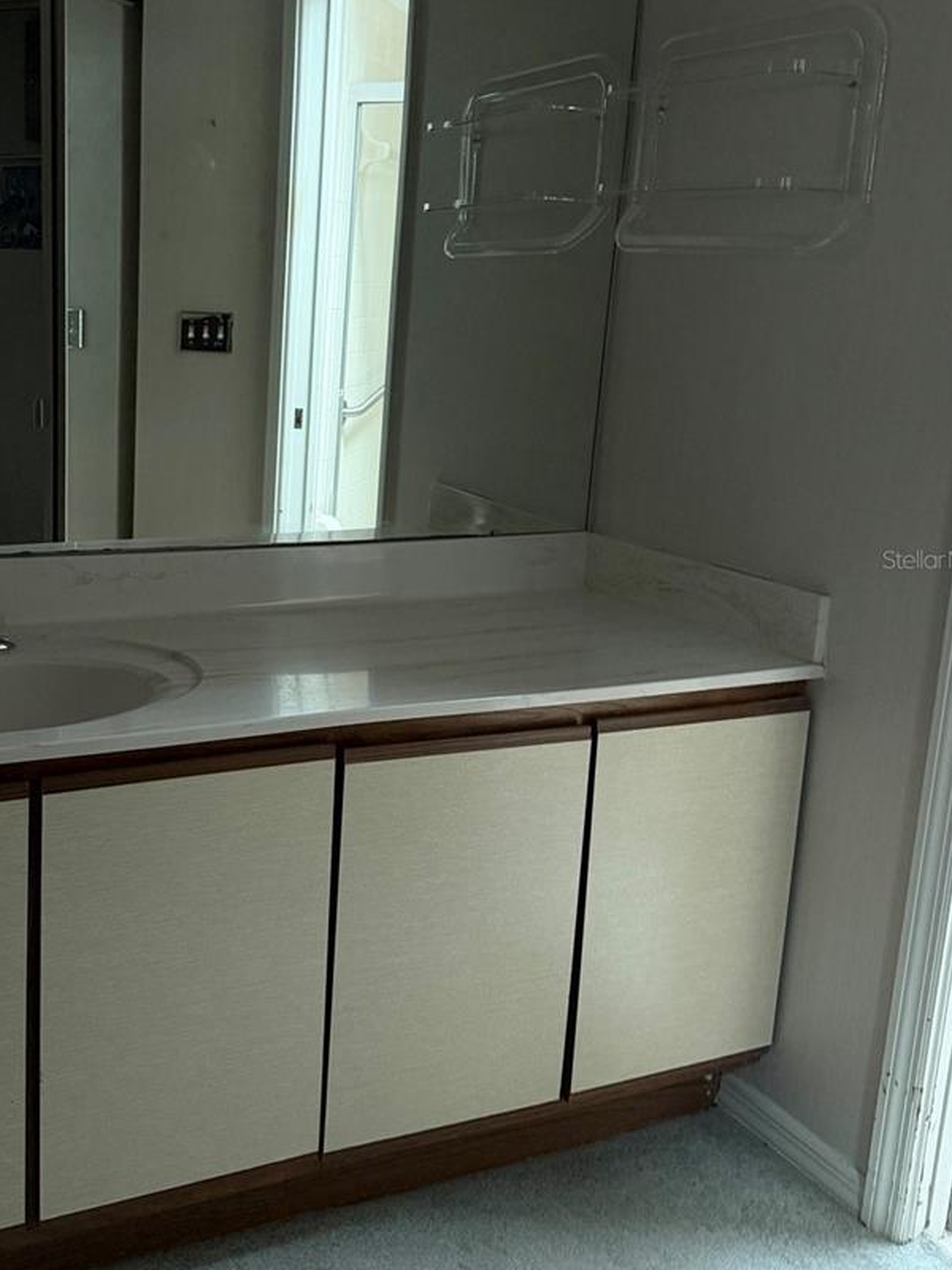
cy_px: 559
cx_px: 281
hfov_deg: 39.0
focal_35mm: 36
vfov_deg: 51.2
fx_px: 1320
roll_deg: -2.1
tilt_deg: -12.4
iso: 400
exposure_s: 1/60
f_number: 1.78
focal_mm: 6.76
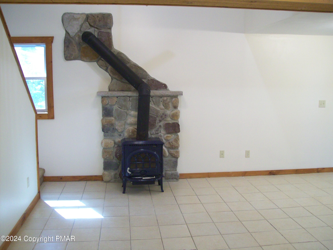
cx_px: 166
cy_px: 125
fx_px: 346
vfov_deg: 39.7
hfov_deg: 51.4
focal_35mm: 36
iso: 160
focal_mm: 6
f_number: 2.7
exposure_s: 1/13
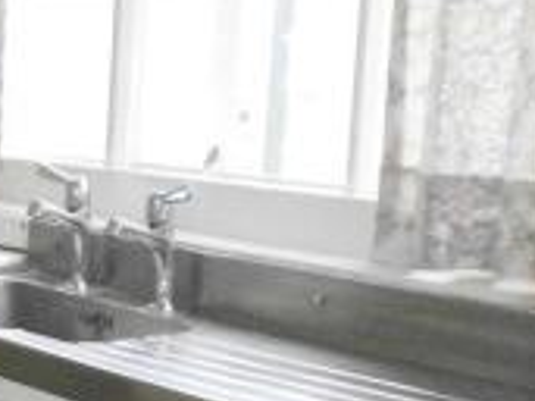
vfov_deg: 13.5
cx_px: -336
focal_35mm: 109
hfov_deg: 16.1
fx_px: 1683
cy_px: 318
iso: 800
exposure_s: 1/80
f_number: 3.1
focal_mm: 5.8
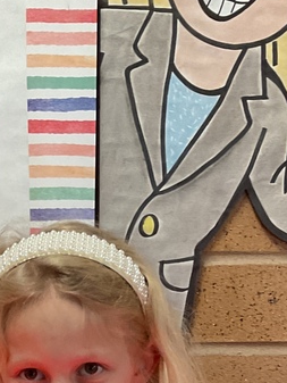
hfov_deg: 16.7
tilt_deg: -19.6
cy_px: 547
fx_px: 972
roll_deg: -0.8
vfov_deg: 19.8
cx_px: 64
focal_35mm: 88
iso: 160
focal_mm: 3
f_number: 1.8
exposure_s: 1/60
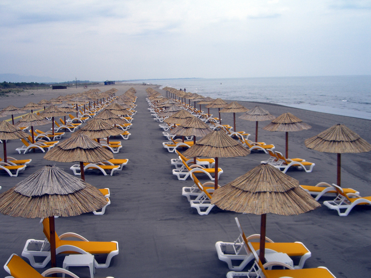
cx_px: 186
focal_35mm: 38
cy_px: 139
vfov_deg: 37.7
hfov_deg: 49.0
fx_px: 407
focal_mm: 7.9
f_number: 8
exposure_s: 1/500
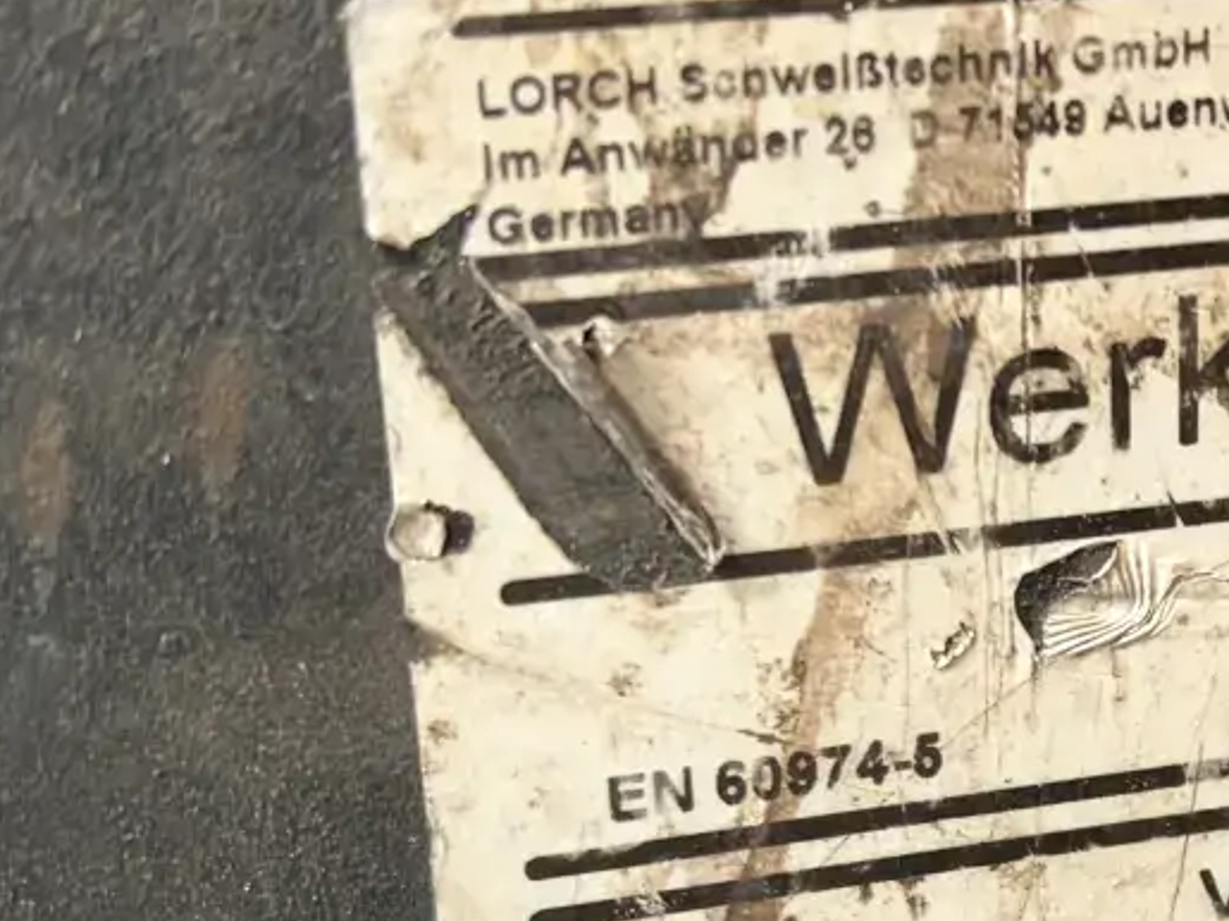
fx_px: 3443
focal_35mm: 97
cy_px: 795
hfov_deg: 19.4
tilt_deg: -25.9
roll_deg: -0.2
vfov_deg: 15.1
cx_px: 1344
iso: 250
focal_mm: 5.96
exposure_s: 1/50
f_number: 1.6
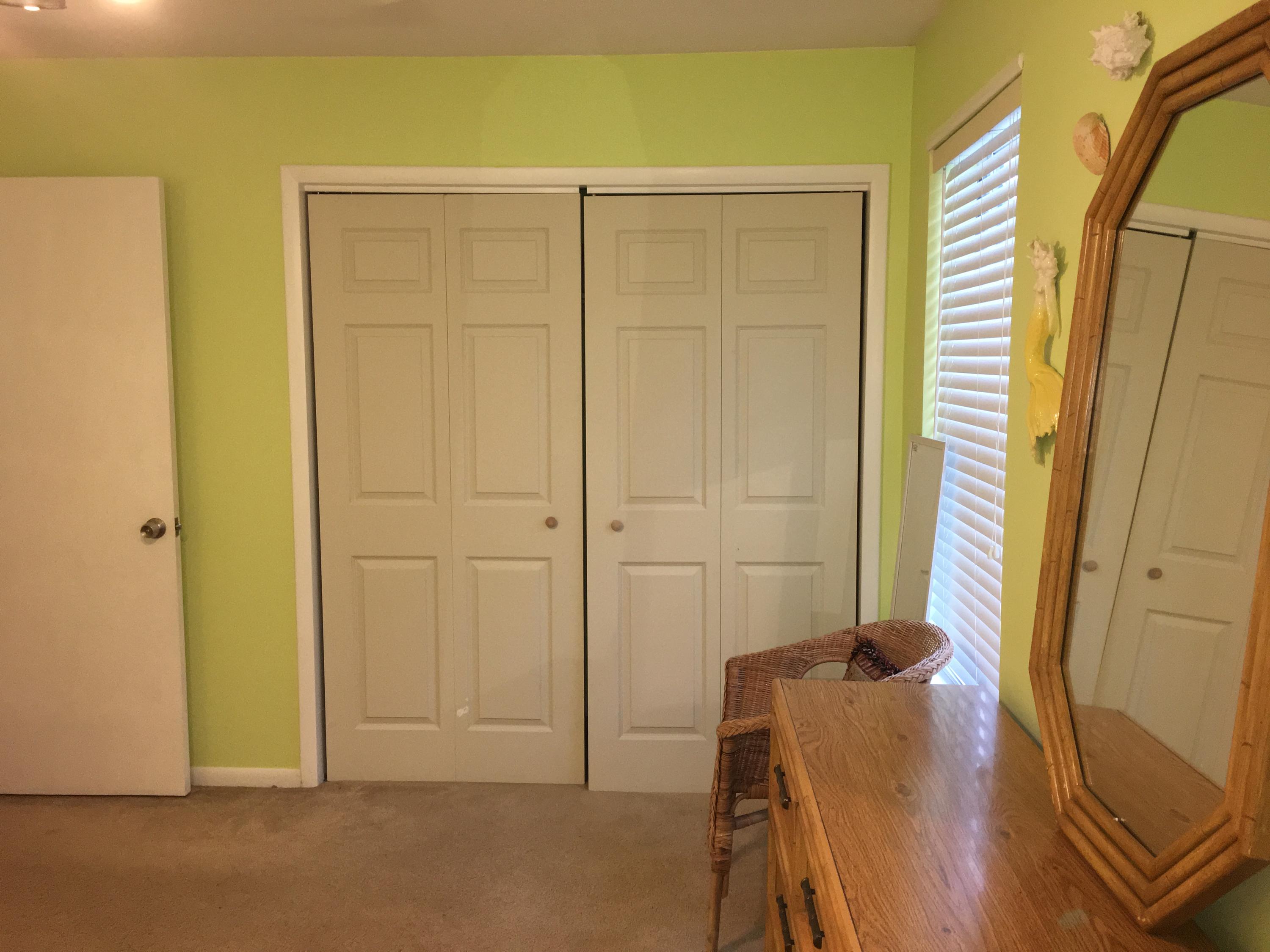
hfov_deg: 61.7
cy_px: 476
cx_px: 635
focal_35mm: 29
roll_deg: -0.4
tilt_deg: -5.2
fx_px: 1064
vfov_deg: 48.2
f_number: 2.2
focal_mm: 4.15
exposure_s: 1/30
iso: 100
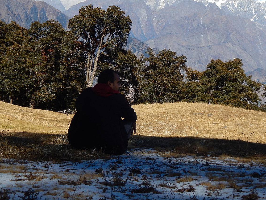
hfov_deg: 25.0
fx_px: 599
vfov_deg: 18.9
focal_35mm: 78
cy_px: 102
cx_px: 142
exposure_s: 1/1250
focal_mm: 9.7
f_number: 3.8
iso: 125
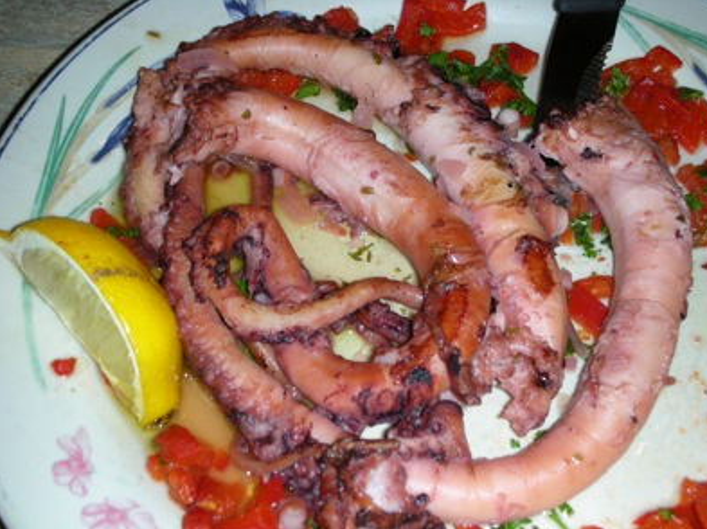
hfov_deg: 35.6
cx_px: 356
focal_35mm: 54
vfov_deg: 27.0
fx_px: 1102
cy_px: 266
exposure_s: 1/60
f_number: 3.5
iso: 50
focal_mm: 8.8
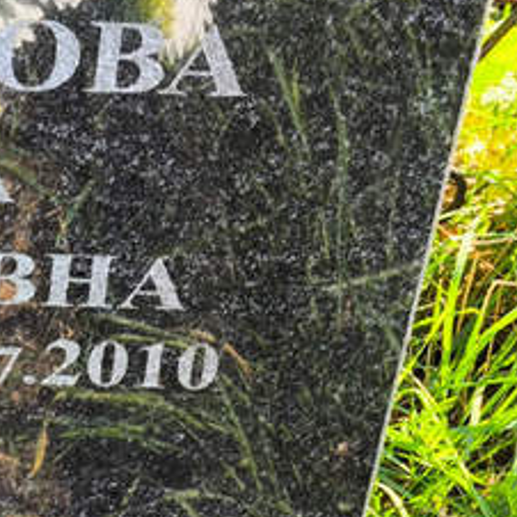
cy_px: 323
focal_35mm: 156
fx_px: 2636
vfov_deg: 11.2
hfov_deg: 10.7
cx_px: -294
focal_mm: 4.71
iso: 50
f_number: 1.7
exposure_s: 1/185
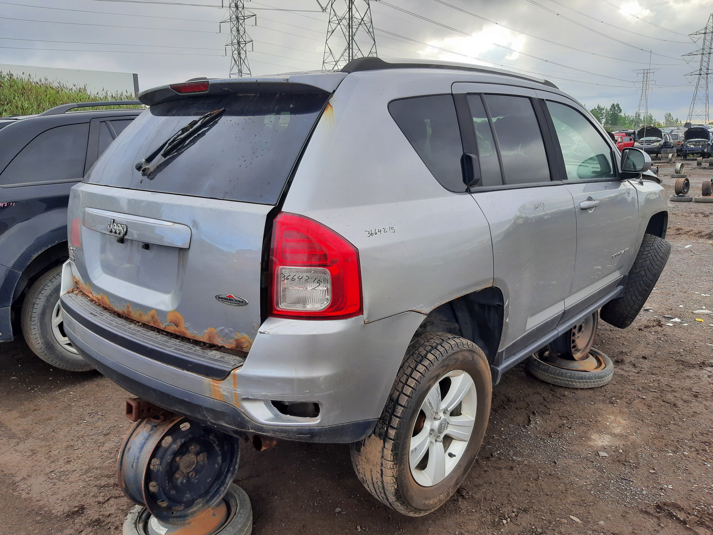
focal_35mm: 26
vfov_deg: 53.1
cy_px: 268
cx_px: 356
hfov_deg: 67.3
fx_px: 536
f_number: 1.7
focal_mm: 3.92
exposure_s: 1/259
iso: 40
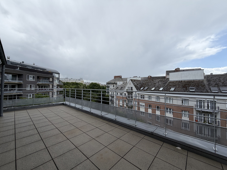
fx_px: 92
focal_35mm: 14
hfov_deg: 102.1
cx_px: 114
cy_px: 85
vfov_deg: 85.7
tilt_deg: +1.6
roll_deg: -0.2
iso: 25
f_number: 2.2
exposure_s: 1/770
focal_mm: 2.22
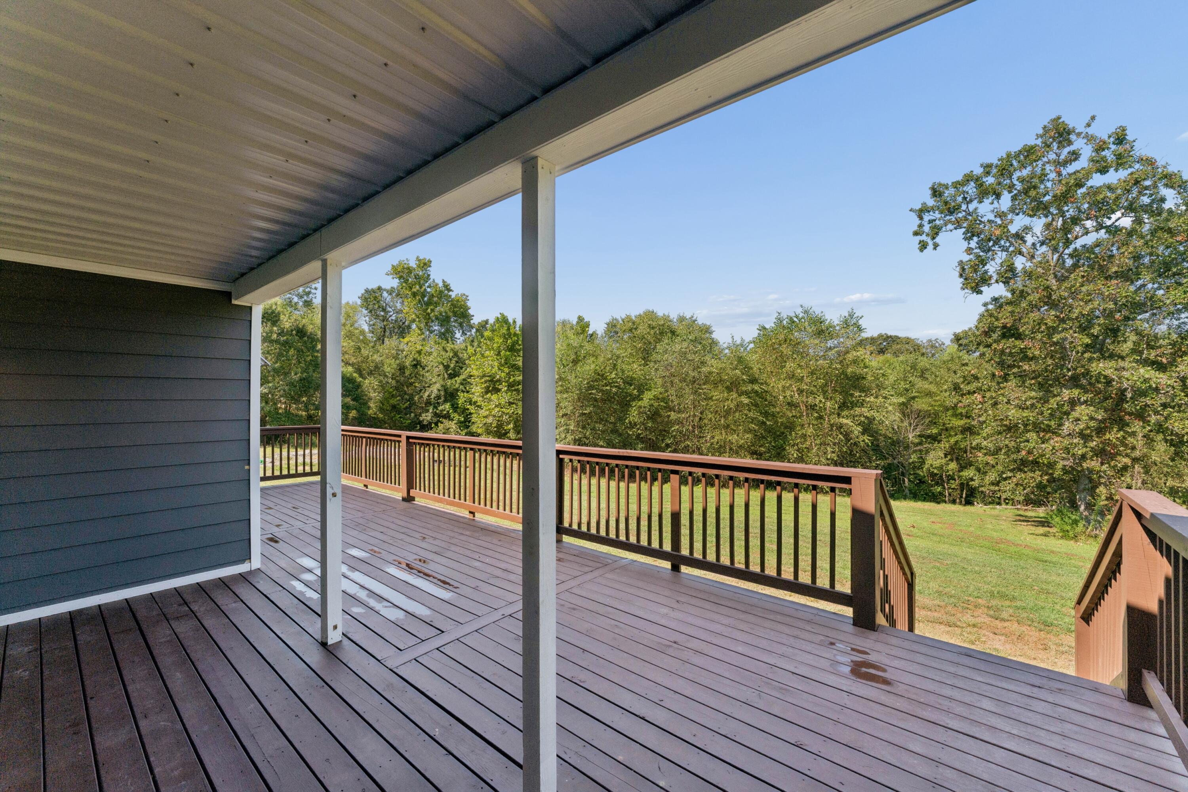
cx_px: 594
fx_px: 462
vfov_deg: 81.2
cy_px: 396
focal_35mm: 14
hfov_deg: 104.3
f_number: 10
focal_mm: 14
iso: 400
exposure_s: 1/640
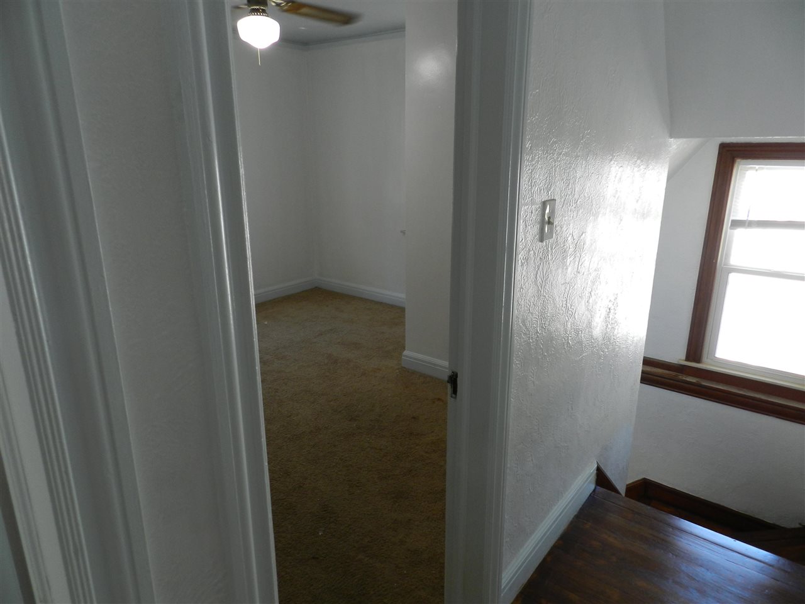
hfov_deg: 73.9
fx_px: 535
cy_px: 302
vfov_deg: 58.9
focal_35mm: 23
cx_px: 402
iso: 160
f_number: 3.4
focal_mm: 4
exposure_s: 1/40
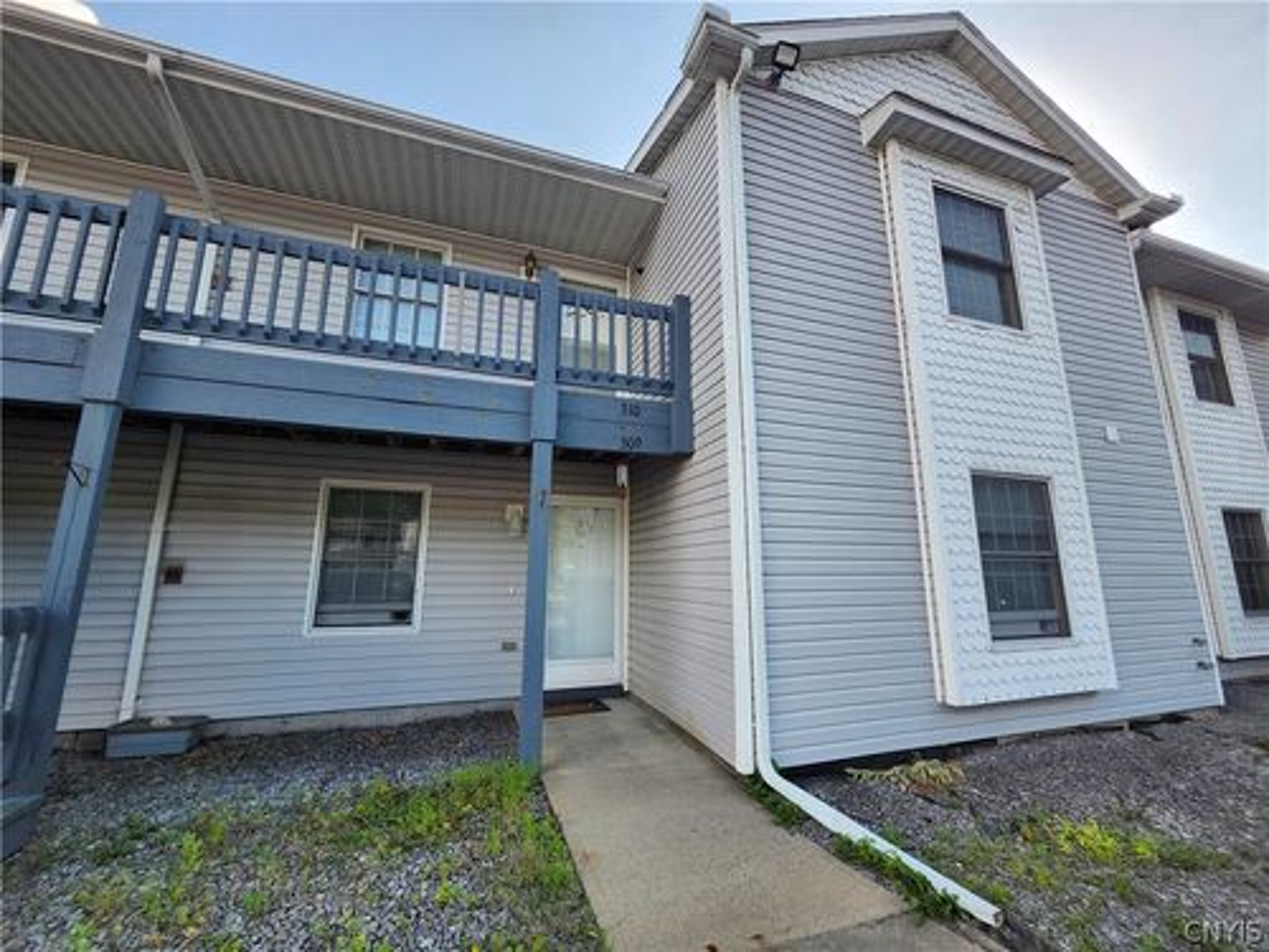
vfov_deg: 89.9
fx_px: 477
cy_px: 476
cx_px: 634
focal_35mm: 13
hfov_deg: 106.2
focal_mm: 1.74
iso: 40
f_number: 2.2
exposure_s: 1/722
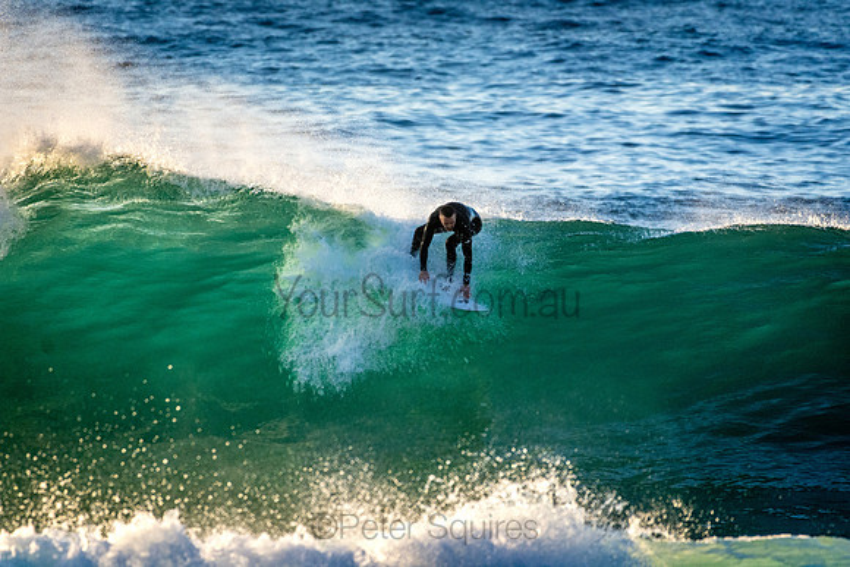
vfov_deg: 1.8
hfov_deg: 2.7
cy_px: 284
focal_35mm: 750
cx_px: 425
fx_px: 17712
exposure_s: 1/2000
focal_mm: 500
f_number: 5.6
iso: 1000
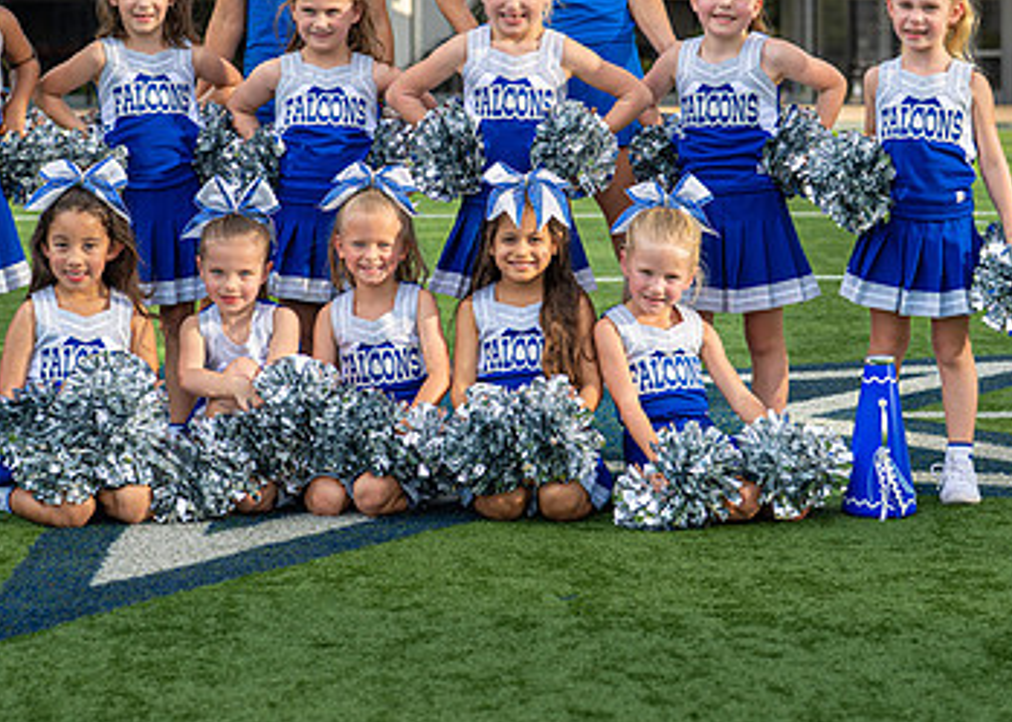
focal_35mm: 99
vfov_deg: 14.4
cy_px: 146
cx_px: 412
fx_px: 2844
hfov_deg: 20.2
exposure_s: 1/1250
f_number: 2.8
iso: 125
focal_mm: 50
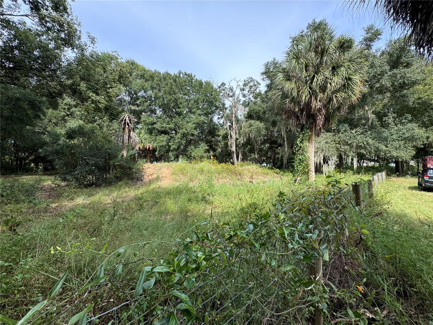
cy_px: 162
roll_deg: +1.2
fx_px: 175
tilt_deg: +0.2
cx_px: 216
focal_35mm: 14
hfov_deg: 102.1
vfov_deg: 85.7
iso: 40
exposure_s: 1/492
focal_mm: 2.22
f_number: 2.2
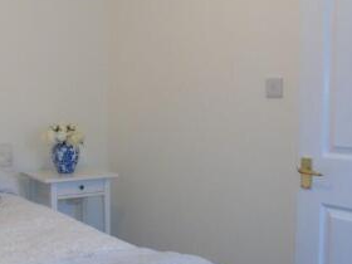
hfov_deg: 35.9
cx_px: 82
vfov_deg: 28.0
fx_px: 529
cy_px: 125
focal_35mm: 52
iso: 200
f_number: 3.4
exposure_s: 1/30
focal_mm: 4.4
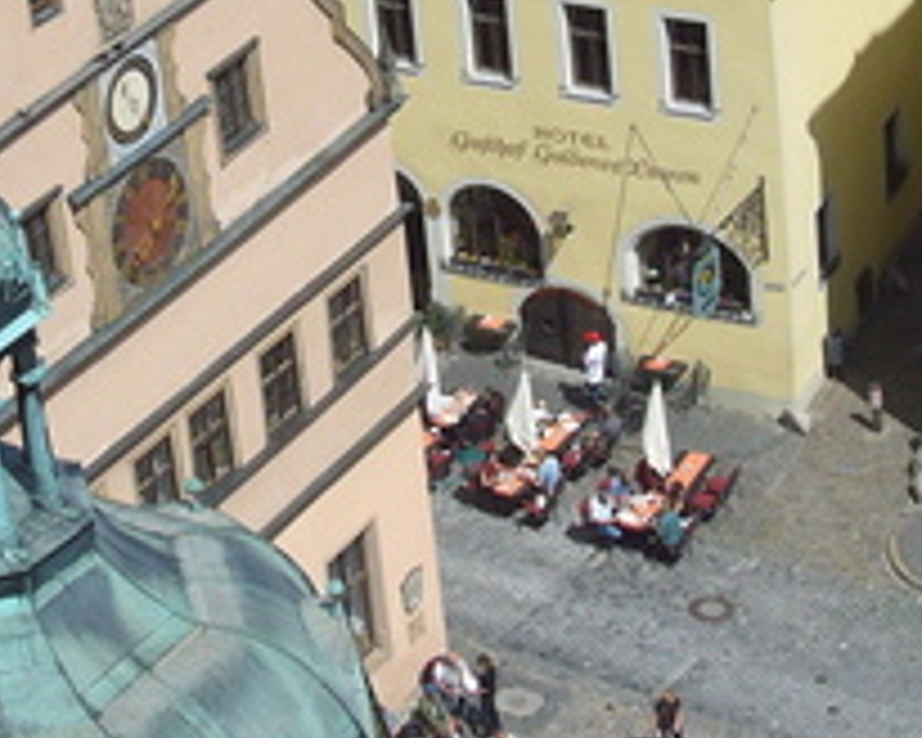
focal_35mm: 162
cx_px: 324
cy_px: 169
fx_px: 4421
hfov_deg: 11.9
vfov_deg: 9.5
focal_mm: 8.8
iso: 80
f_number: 8
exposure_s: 1/400
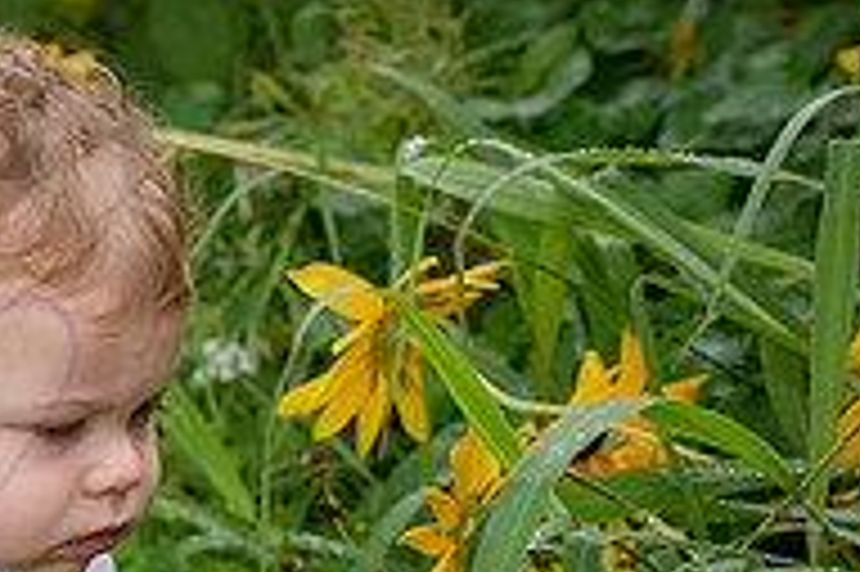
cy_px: 374
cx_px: -280
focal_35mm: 278
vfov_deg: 4.9
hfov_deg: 7.3
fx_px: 6635
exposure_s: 1/320
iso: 500
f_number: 6.3
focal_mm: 86
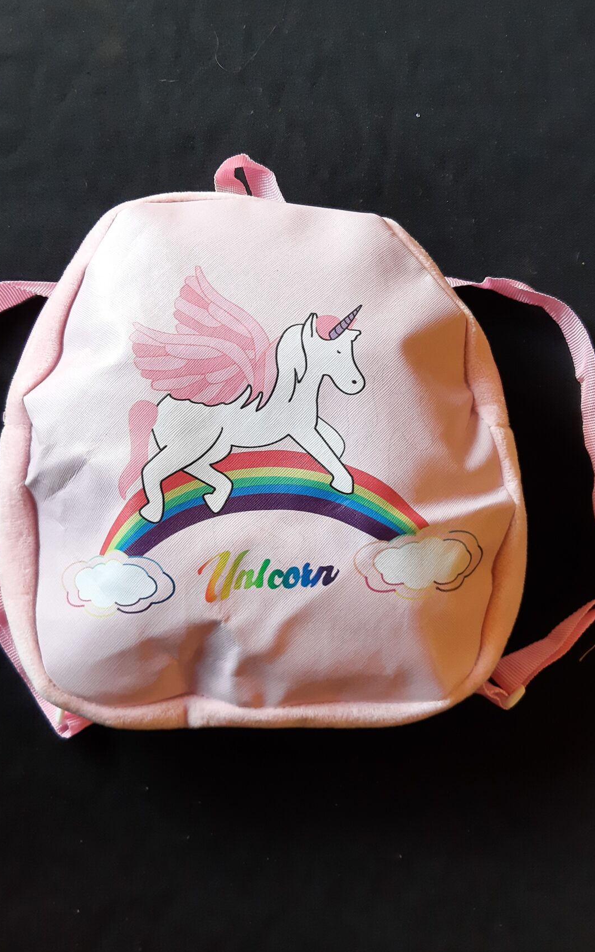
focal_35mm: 33
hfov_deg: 38.3
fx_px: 856
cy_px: 478
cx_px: 259
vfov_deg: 58.1
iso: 100
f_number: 1.7
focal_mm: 3.93
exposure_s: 1/50
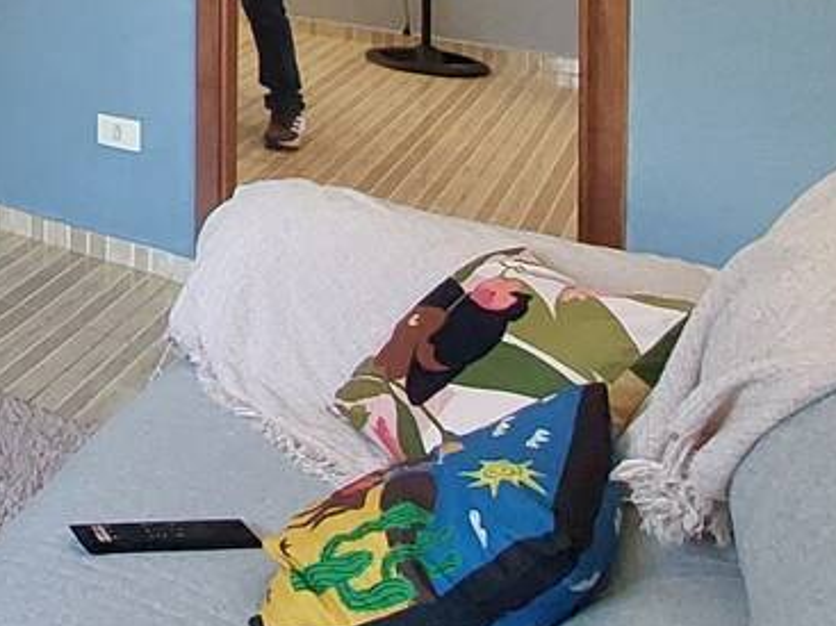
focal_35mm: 51
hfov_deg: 28.3
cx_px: -339
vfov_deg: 24.0
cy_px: -248
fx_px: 1231
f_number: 2.2
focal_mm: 1.74
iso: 320
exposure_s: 1/60
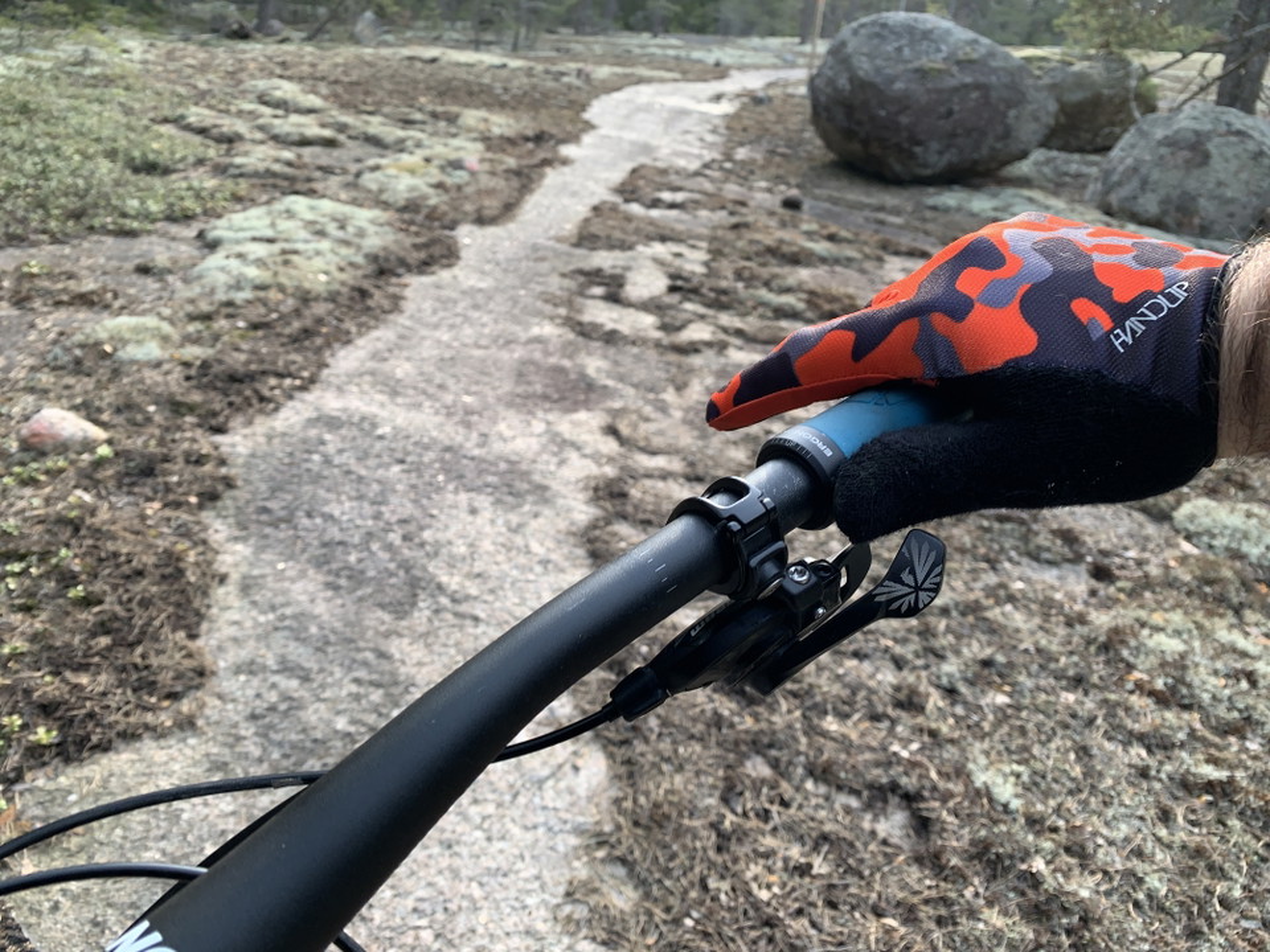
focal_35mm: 26
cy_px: 476
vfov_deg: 53.1
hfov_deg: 67.3
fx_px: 954
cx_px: 635
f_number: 1.8
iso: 25
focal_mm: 4.25
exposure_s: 1/252
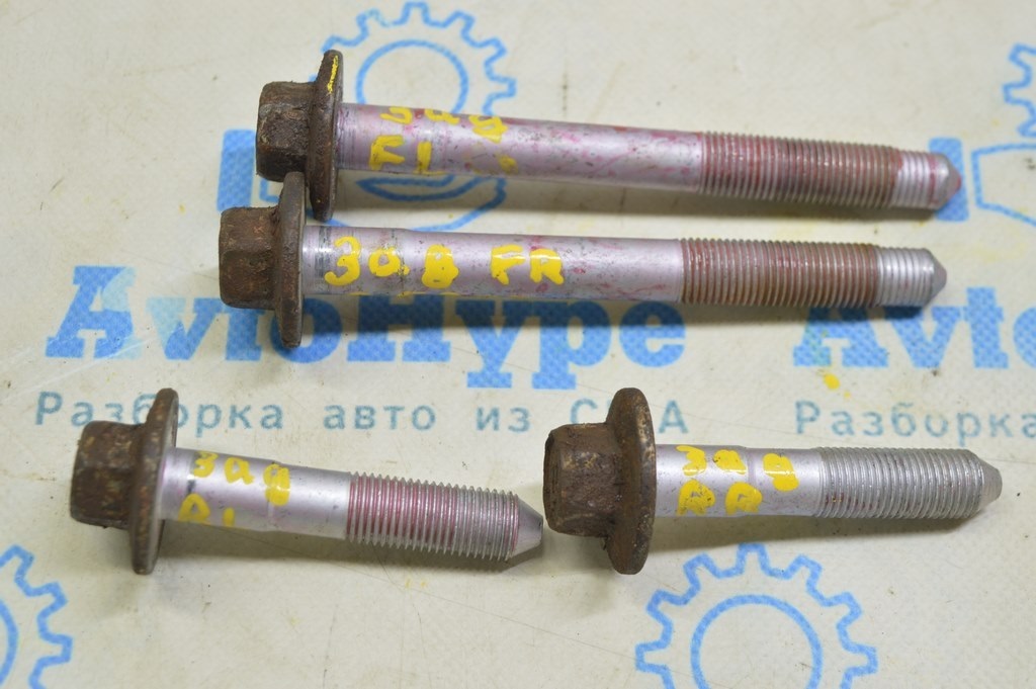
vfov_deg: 21.5
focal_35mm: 63
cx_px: 518
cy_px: 344
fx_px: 1811
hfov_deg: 31.9
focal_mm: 42
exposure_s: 1/20
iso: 400
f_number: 5.6
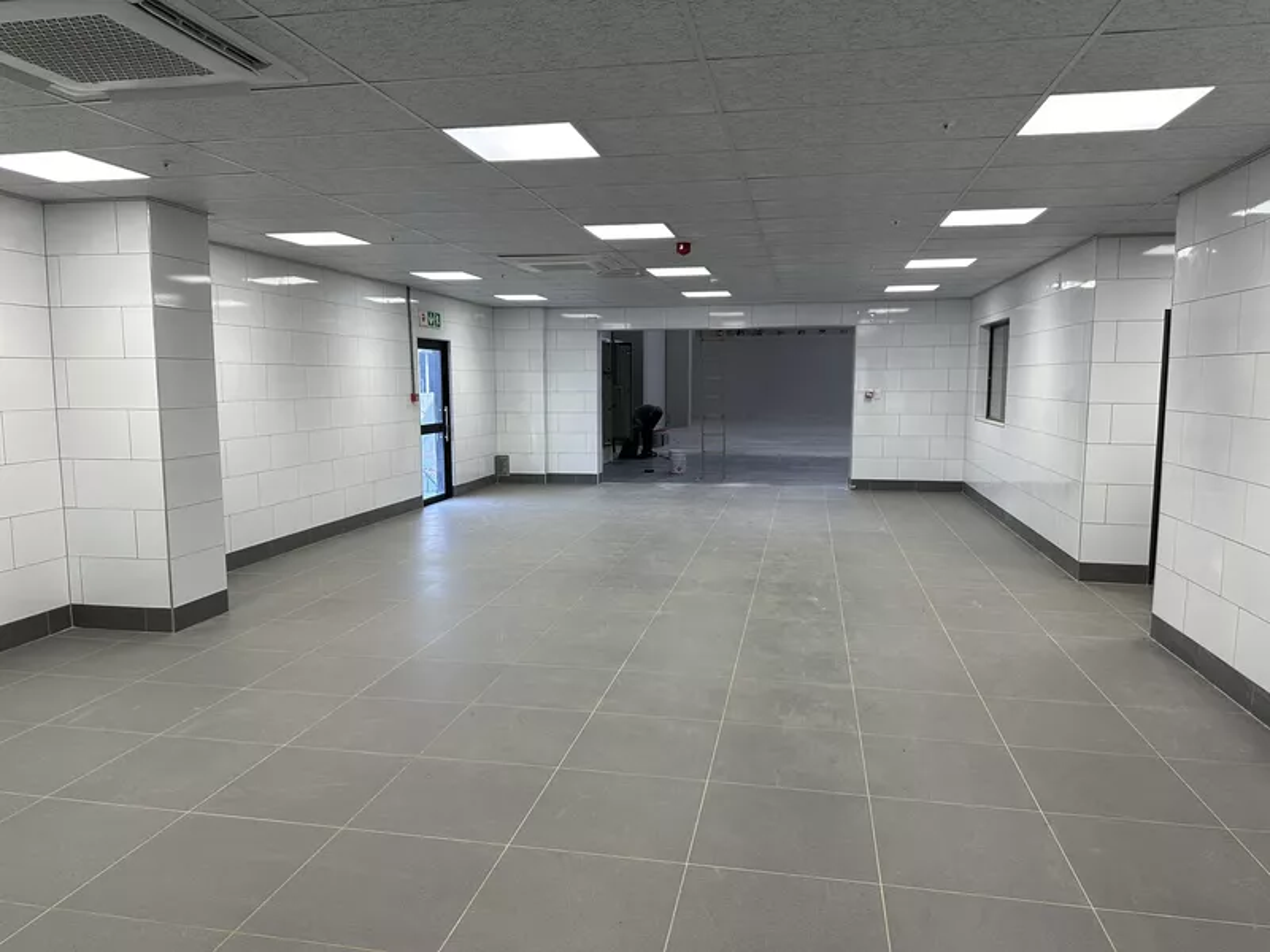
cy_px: 476
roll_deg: -1.0
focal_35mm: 24
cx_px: 635
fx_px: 881
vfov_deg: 56.8
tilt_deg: -7.9
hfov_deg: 71.6
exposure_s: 1/130
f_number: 1.78
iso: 100
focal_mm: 6.86
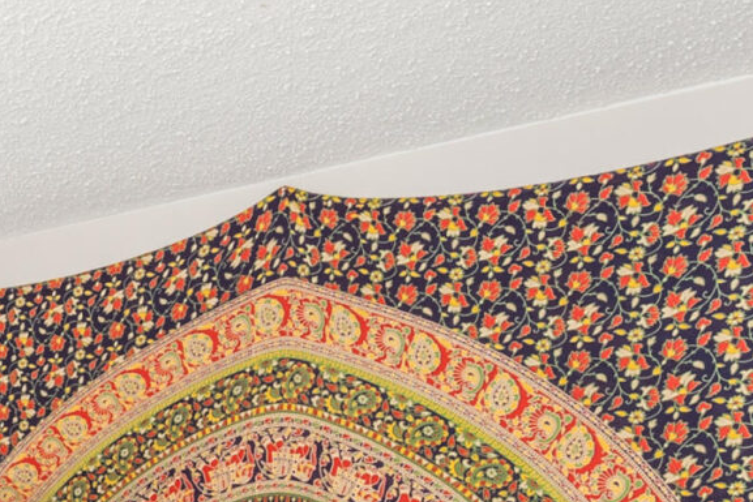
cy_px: 797
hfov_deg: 22.0
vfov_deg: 17.0
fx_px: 1485
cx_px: -465
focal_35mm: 71
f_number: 10
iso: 100
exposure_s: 8
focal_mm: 16
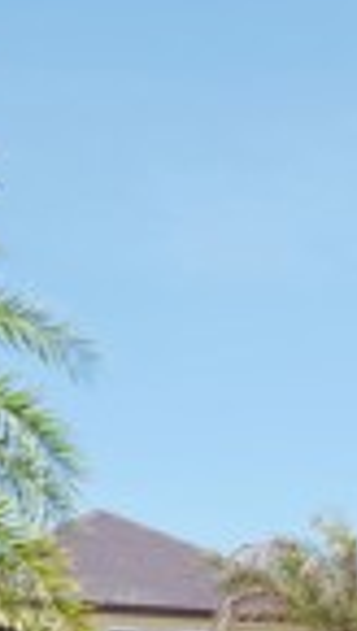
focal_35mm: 104
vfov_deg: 18.9
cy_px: 836
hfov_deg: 11.0
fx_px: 1743
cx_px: 618
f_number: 8
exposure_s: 1/400
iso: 200
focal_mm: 16
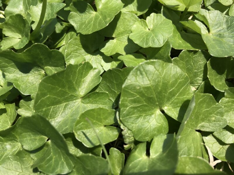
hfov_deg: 63.4
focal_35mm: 28
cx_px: 117
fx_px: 189
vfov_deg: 49.7
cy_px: 88
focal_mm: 3.99
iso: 20
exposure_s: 1/1030
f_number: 1.8
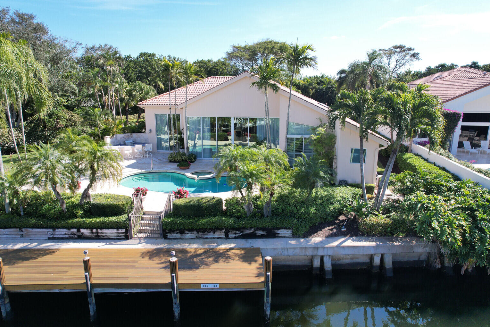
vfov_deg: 55.1
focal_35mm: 23
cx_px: 245
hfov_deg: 76.1
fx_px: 313
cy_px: 169
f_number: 2.8
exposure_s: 1/1000
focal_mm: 8.38
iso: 100
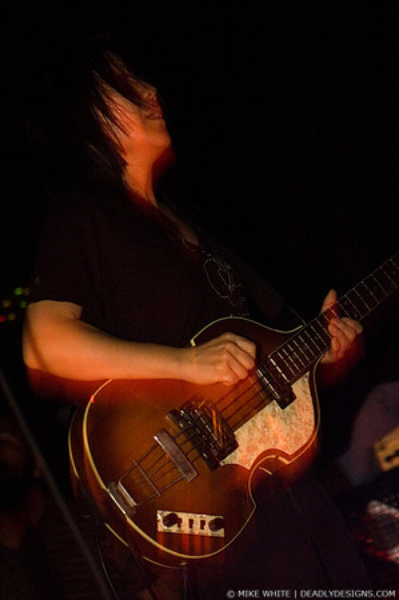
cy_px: 300
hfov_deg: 15.7
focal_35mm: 87
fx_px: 1450
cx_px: 200
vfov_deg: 23.4
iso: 800
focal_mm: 58
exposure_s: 1/50
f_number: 2.8
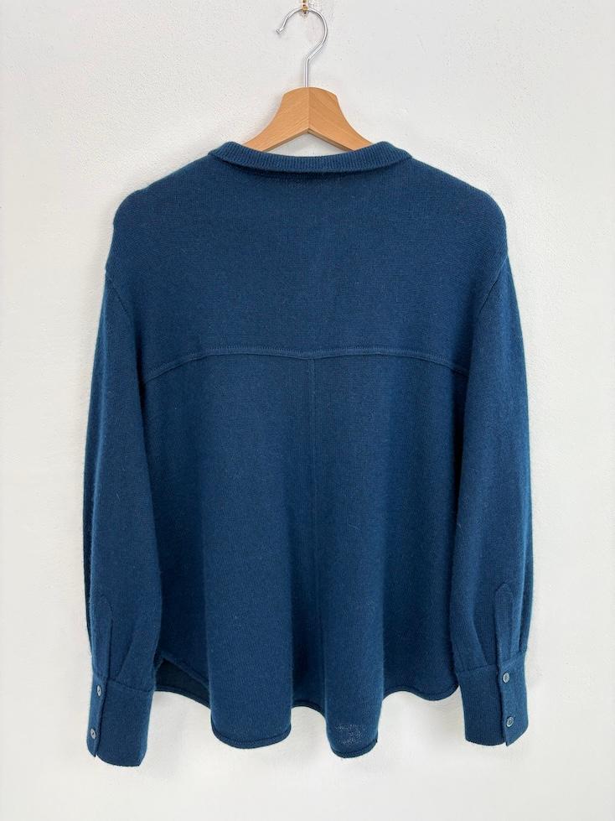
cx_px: 308
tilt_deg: -8.3
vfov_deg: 67.3
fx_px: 616
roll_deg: +0.0
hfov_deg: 53.1
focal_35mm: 26
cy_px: 410
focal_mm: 5.96
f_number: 1.6
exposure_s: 1/100
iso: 80
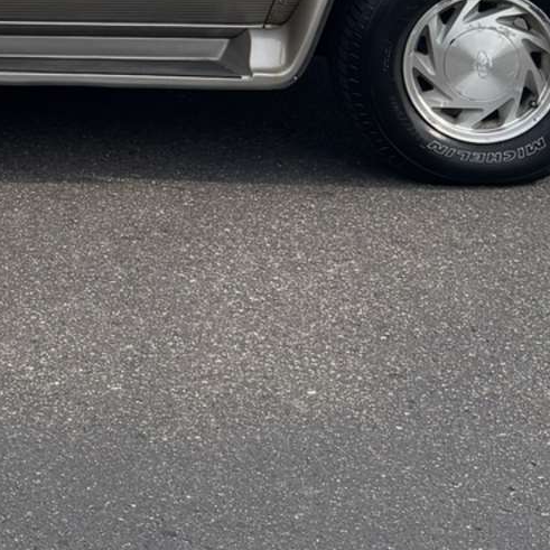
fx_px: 1492
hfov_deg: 18.8
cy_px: -221
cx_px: -239
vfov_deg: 18.9
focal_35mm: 83
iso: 80
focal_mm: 6.76
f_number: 1.78
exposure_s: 1/3597
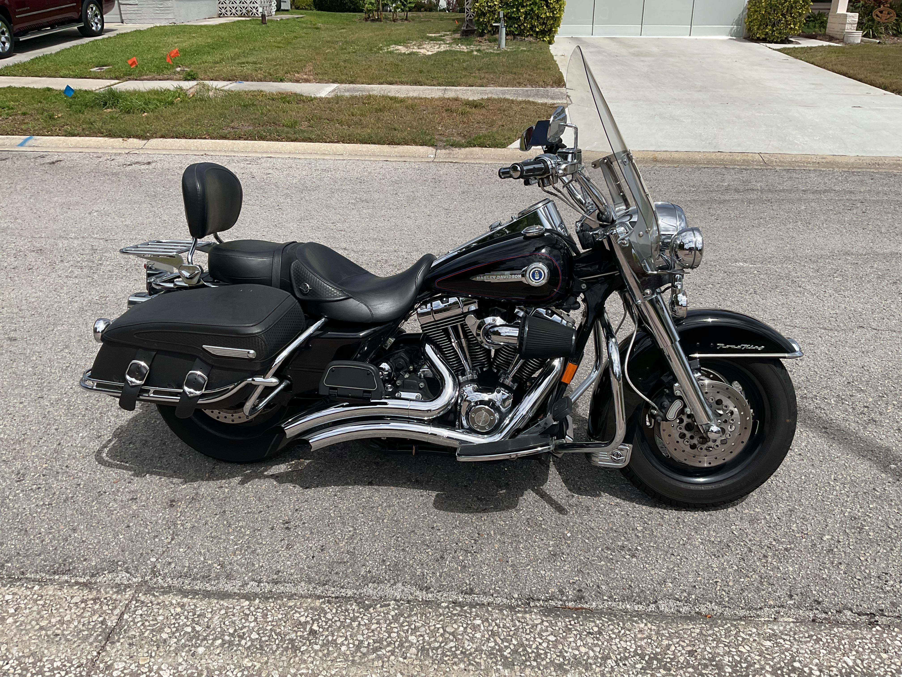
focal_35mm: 29
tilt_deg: -25.0
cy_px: 338
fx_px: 756
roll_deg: +1.3
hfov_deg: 61.7
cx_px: 451
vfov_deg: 48.2
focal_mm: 3
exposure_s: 1/3125
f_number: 1.8
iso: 16
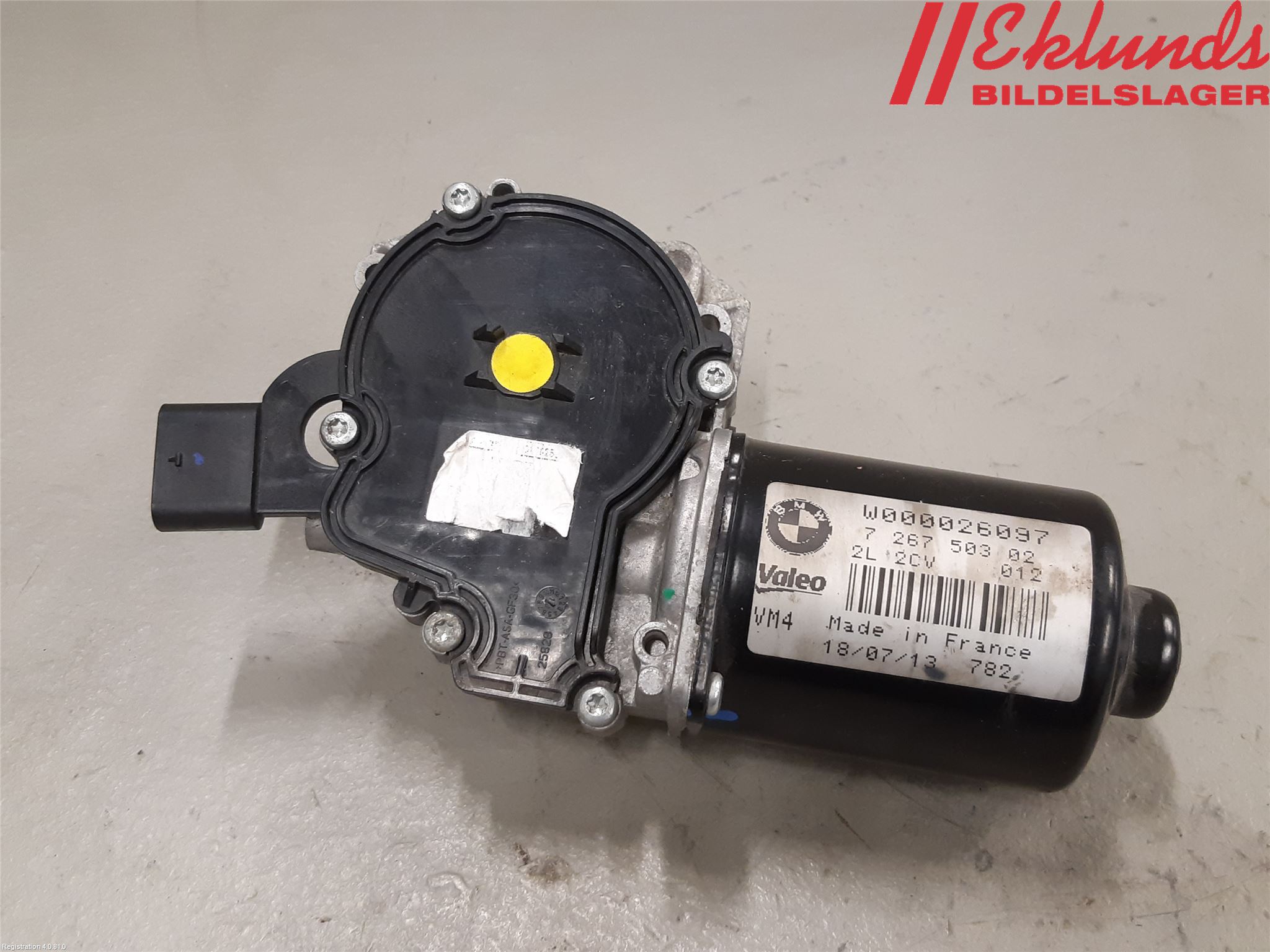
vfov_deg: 53.1
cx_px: 635
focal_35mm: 26
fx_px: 954
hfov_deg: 67.3
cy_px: 476
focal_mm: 3.93
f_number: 1.7
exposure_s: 1/50
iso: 160
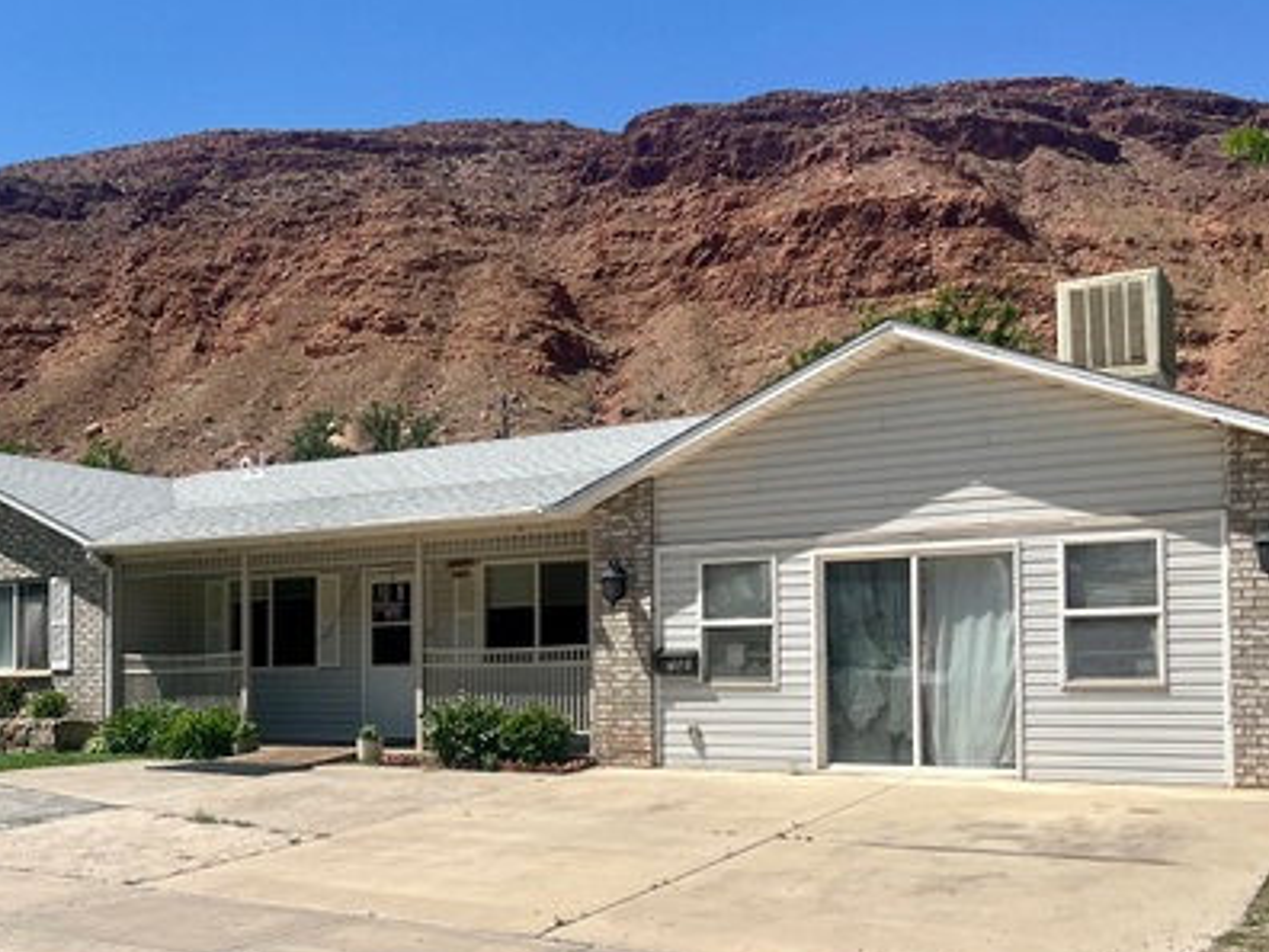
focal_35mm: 42
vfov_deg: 34.0
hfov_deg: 43.8
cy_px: 641
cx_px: 372
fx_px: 1540
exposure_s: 1/5319
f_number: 1.6
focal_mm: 5.1
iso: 50
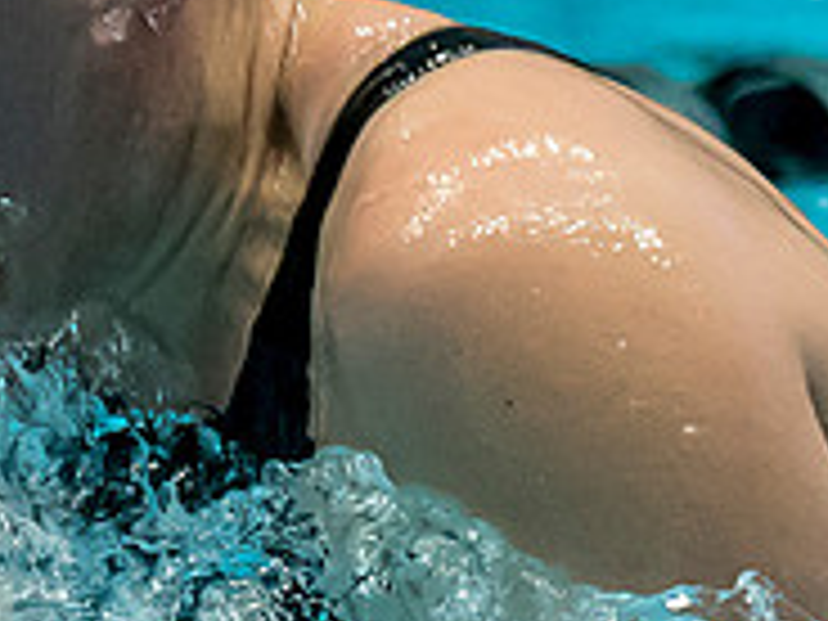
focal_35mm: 2281
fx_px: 54561
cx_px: 196
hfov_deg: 0.9
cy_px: 477
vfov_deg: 0.7
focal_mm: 200
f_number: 2.8
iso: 3200
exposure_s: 1/1000
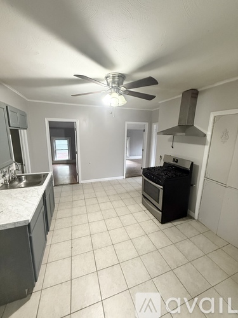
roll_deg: -1.3
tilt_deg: -11.2
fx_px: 128
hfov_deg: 85.7
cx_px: 119
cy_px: 159
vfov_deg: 102.1
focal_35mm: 14
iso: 640
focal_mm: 2.22
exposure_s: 1/60
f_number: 2.2
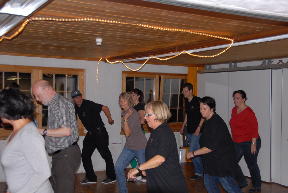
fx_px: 349
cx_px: 144
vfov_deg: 31.0
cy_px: 96
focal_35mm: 44
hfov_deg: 44.9
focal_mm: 29
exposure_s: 1/60
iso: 320
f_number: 4
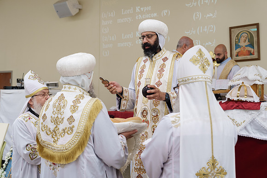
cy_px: 85
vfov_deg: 28.0
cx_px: 134
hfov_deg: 41.0
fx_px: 357
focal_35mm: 48
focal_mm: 46
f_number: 3.5
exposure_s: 1/125
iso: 1600
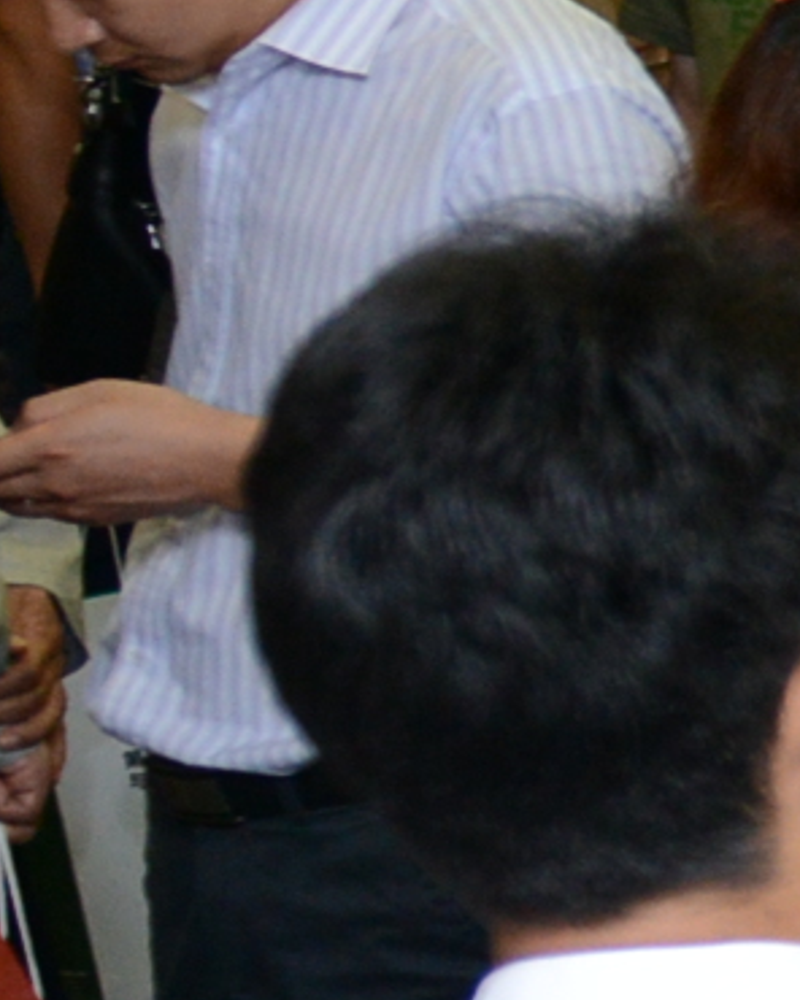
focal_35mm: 224
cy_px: 400
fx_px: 6630
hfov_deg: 5.1
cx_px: 4295
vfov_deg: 8.6
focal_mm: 24
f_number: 3.5
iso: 1000
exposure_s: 1/160
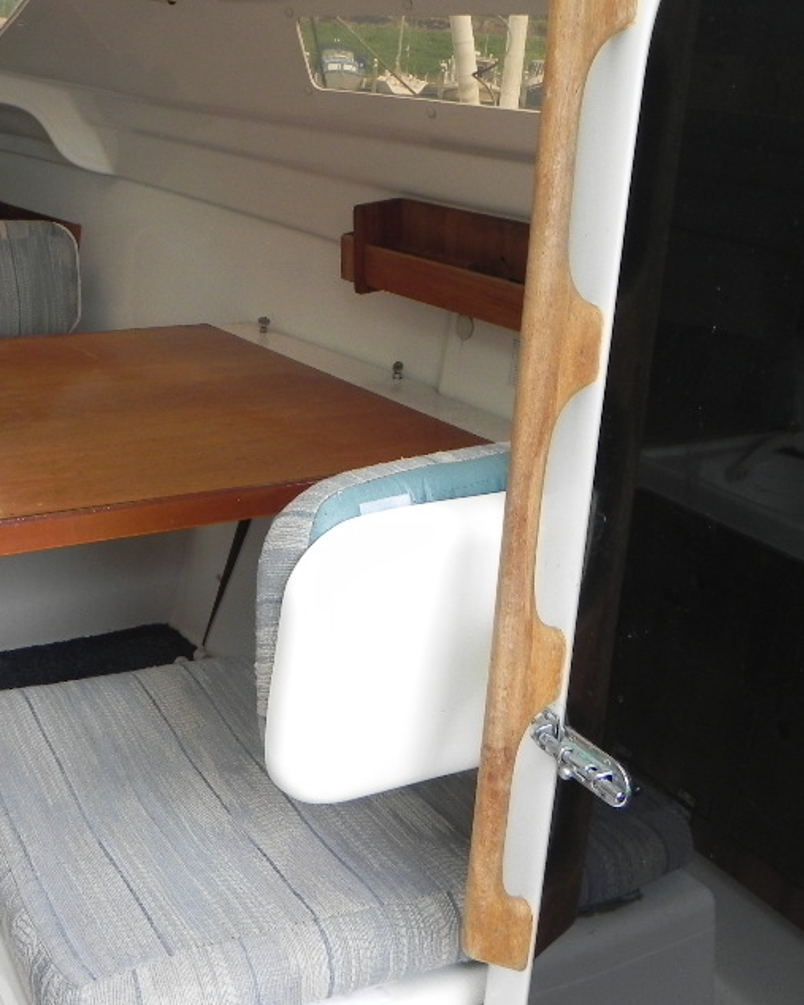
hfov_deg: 36.1
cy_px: 439
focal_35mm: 41
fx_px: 1220
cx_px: 257
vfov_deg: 44.7
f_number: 3.5
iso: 160
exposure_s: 1/110
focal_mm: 4.6
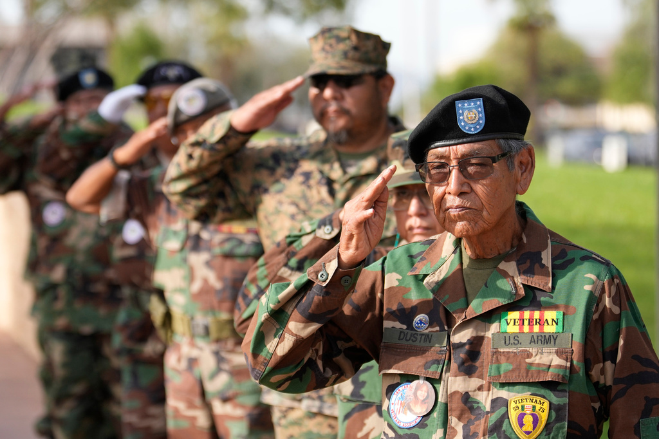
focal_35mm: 138
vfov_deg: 9.9
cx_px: 330
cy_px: 220
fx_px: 2525
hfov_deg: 14.9
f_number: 2.8
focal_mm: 92
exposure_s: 1/2500
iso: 400
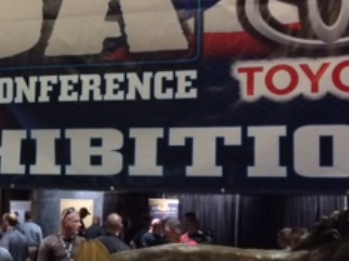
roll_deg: -1.4
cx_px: -18
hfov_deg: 23.5
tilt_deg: +5.1
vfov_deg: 18.6
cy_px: 139
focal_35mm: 79
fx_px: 796
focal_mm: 4.15
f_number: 2.2
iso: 320
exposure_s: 1/17
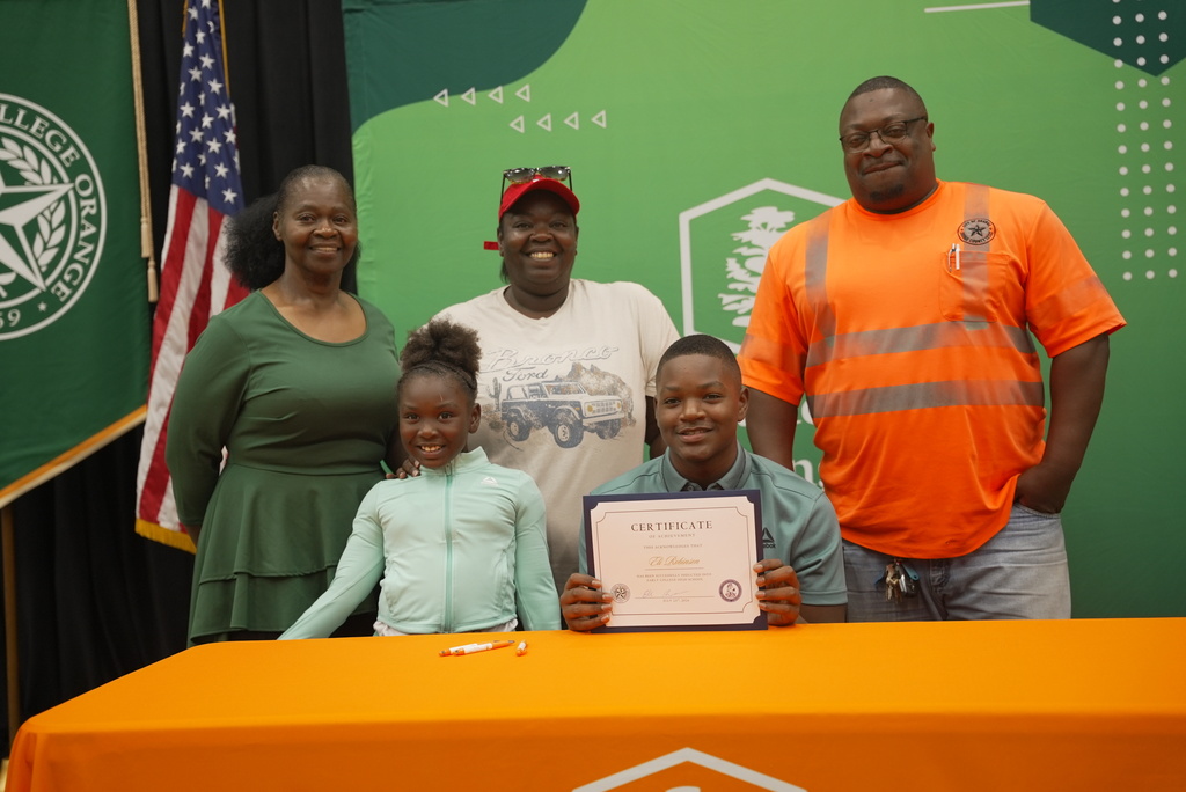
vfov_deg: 25.0
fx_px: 1787
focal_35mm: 54
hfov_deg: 36.7
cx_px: 593
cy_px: 396
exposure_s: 1/100
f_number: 2.8
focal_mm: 54.2
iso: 800
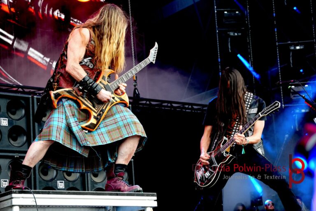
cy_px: 106
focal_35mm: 102
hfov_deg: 20.0
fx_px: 895
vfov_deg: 13.4
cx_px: 158
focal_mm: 68
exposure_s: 1/125
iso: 800
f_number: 5
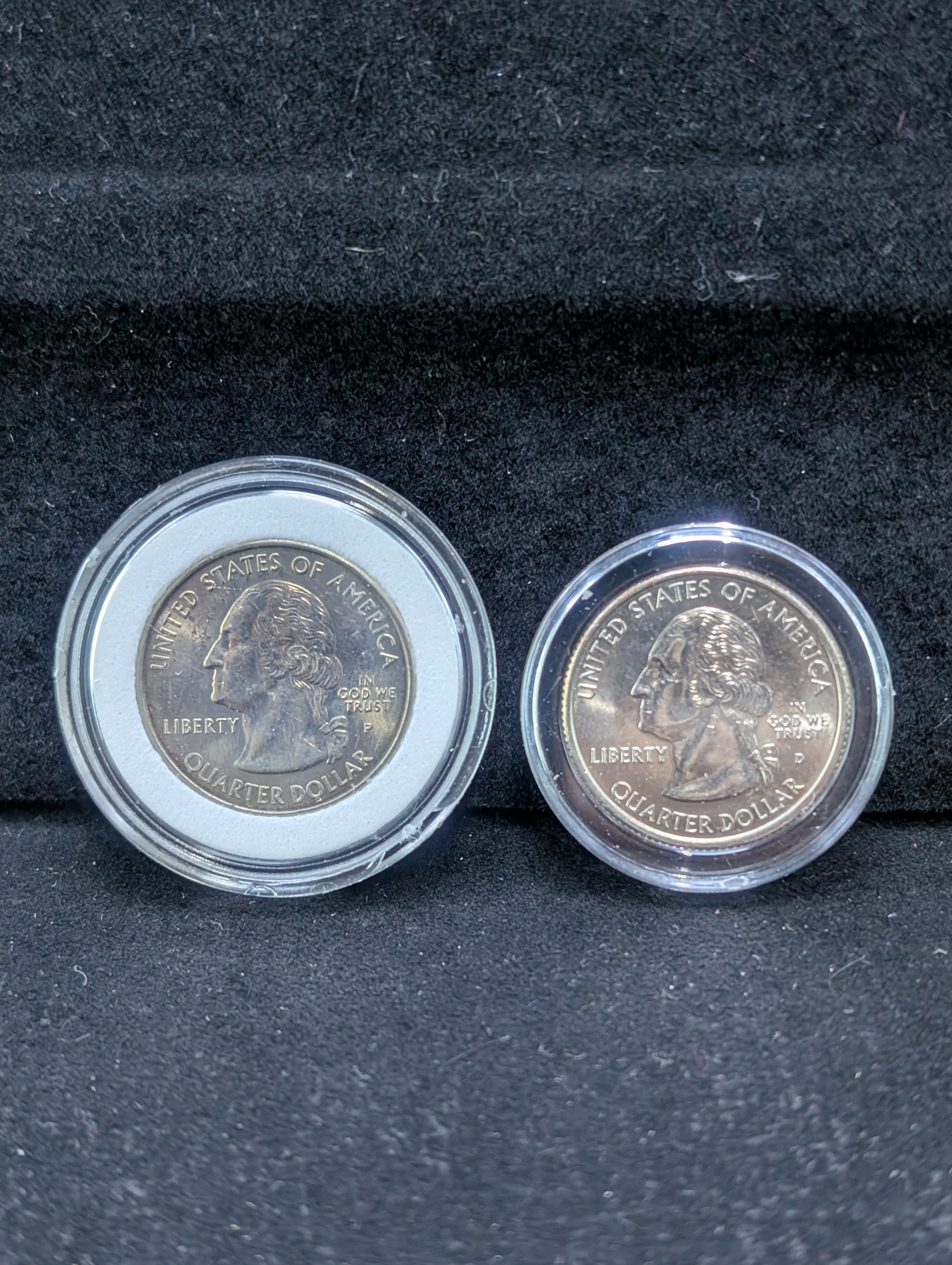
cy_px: 632
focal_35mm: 49
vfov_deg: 38.9
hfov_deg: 29.7
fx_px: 1792
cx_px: 476
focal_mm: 6.9
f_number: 1.68
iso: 257
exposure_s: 1/46
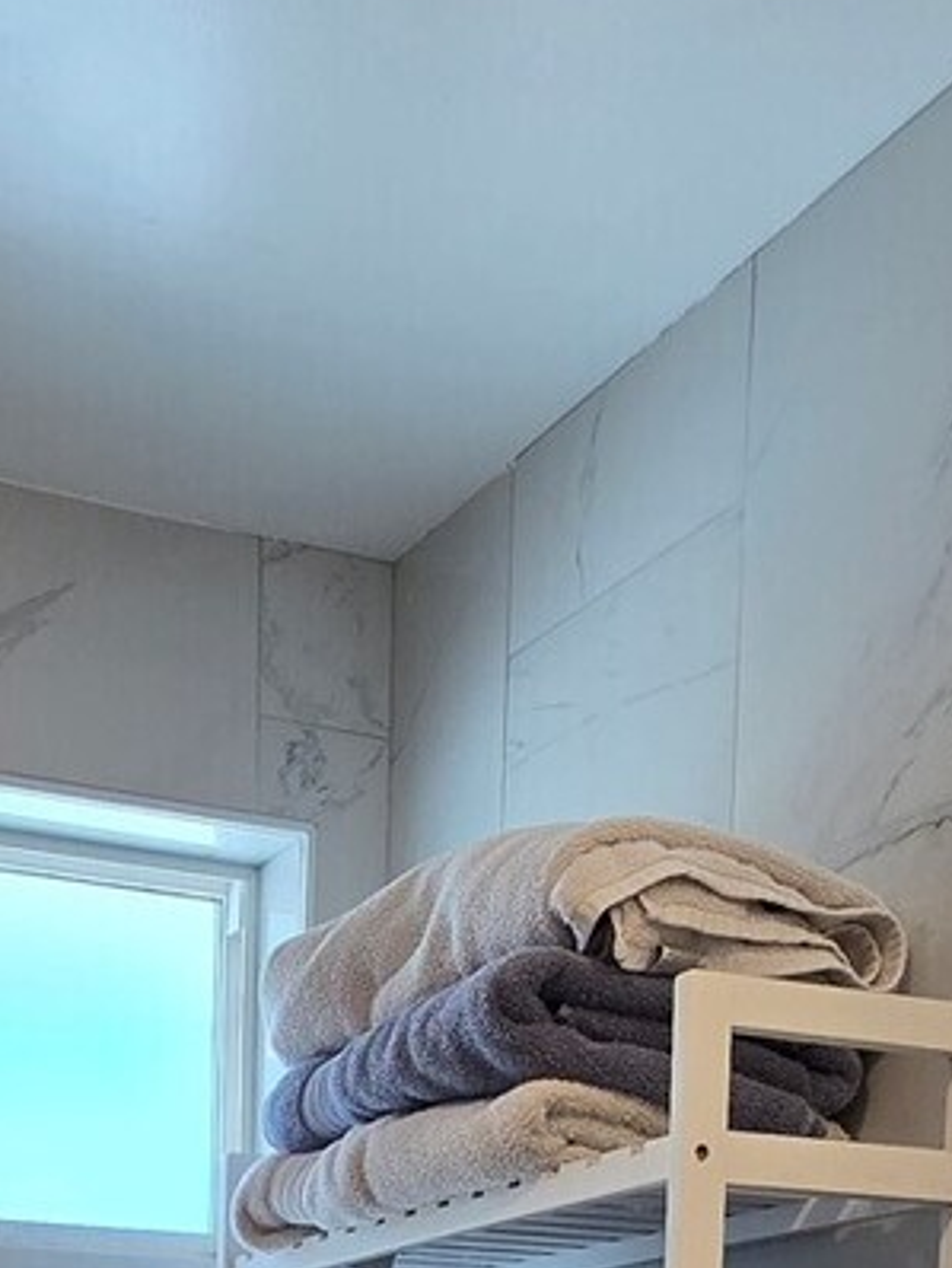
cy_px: 1682
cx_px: -16
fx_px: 1722
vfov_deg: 30.8
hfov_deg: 28.8
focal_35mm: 47
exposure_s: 1/120
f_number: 2.2
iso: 64
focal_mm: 2.2
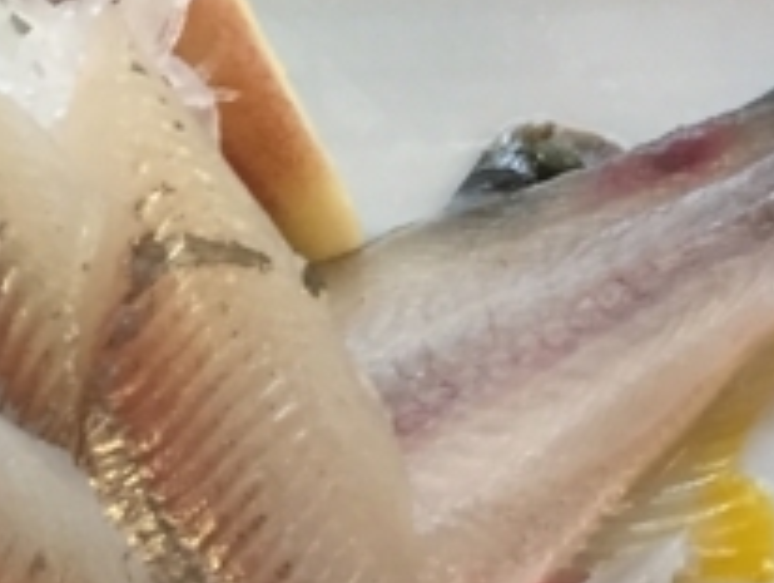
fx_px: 3224
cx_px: -391
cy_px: 267
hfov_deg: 13.0
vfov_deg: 10.3
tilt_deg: -61.7
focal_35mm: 144
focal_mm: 4.15
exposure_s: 1/30
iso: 125
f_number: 2.2
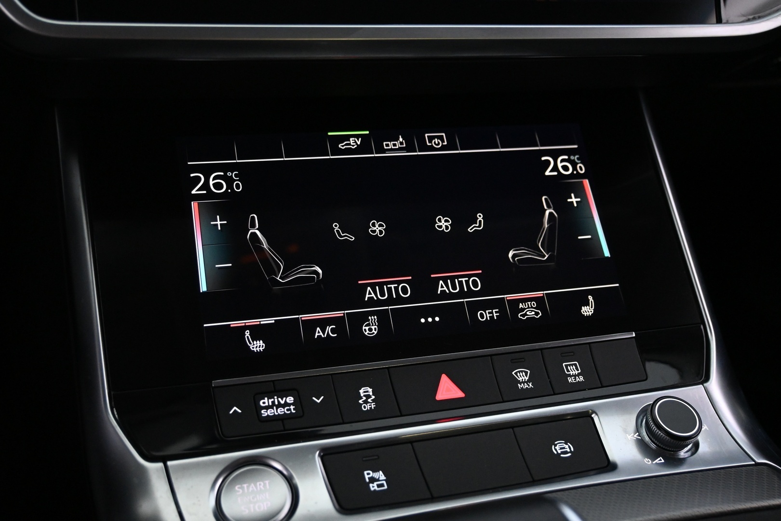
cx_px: 390
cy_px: 260
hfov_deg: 53.1
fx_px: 781
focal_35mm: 36
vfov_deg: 36.9
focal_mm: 24
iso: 3600
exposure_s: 1/40
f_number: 4.2
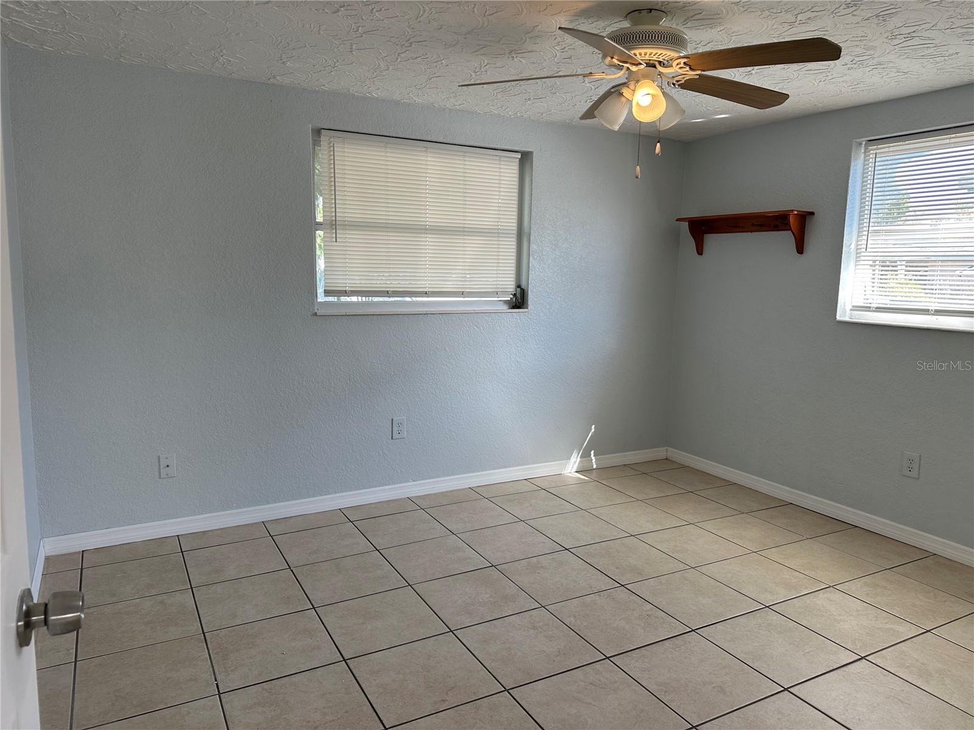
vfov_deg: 56.8
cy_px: 365
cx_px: 487
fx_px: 675
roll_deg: -1.5
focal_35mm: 24
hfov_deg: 71.6
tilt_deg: -7.6
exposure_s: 1/164
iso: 80
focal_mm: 6.86
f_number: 1.78
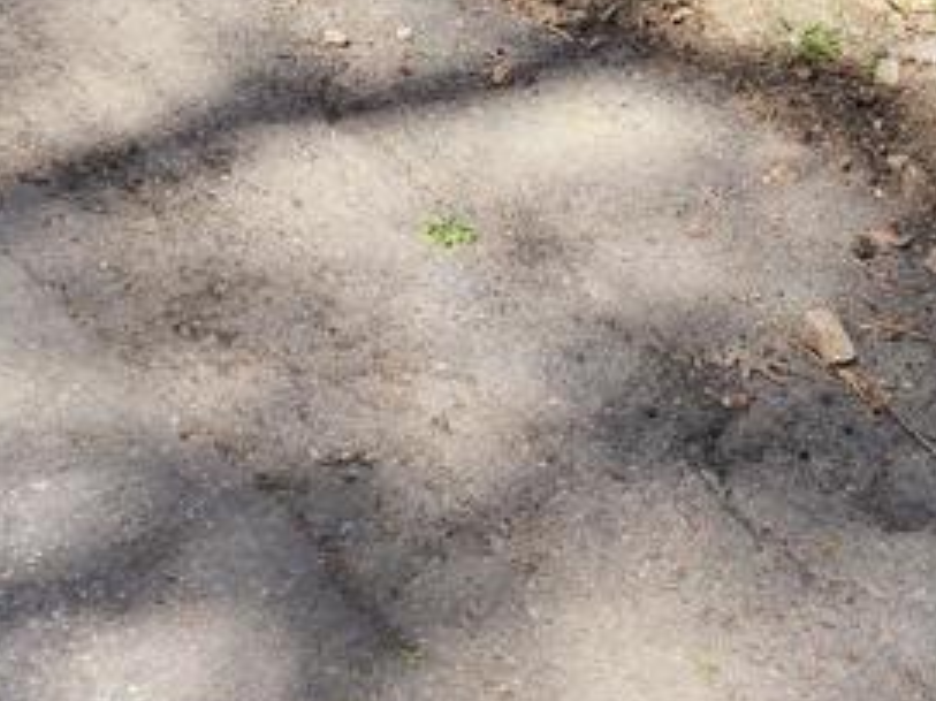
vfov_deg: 15.6
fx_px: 2351
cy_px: -366
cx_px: 843
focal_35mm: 87
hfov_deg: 22.0
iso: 12
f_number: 1.8
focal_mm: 6.4
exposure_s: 1/247
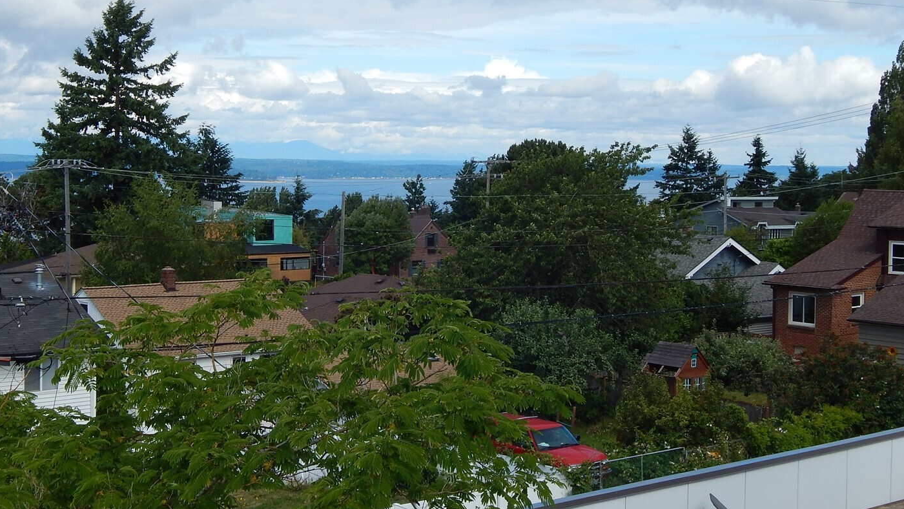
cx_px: 442
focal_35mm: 61
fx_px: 1462
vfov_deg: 19.7
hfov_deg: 34.3
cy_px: 220
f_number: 3.7
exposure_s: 1/1000
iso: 125
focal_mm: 8.6
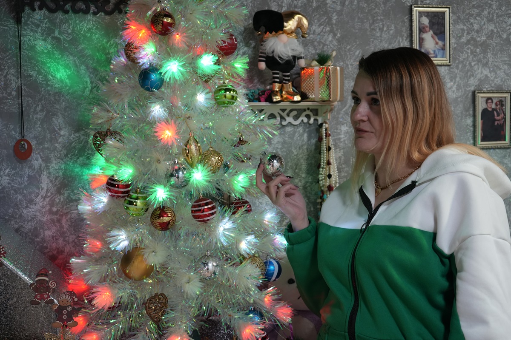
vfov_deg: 29.9
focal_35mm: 45
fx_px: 639
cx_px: 256
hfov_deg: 43.6
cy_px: 170
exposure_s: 1/50
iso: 1600
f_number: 4.5
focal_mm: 45
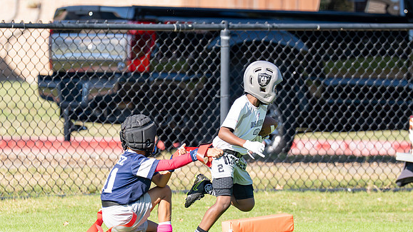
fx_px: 5519
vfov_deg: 2.4
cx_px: 219
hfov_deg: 4.3
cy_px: 131
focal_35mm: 504
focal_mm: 200
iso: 250
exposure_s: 1/3200
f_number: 2.8
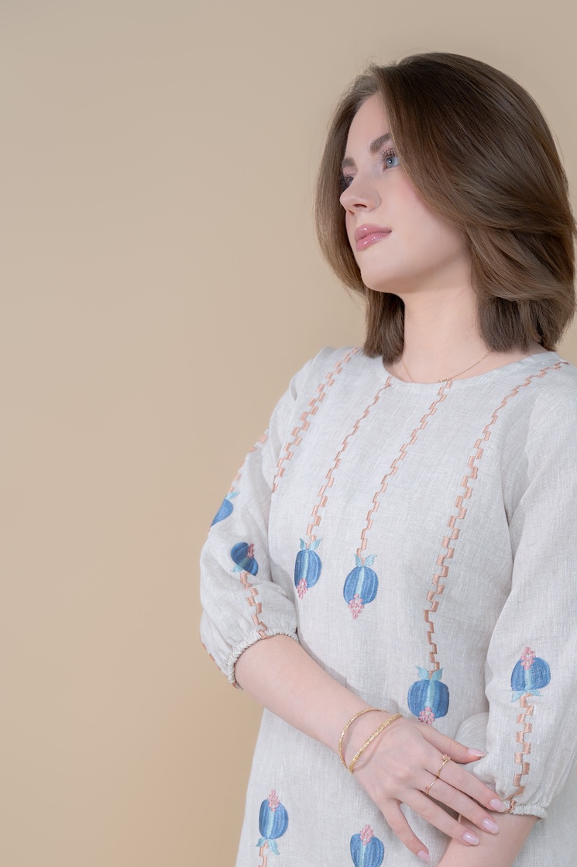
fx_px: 1618
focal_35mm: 67
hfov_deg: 20.1
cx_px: 406
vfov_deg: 29.5
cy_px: 658
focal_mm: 41.8
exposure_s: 1/500
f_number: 2.8
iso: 800
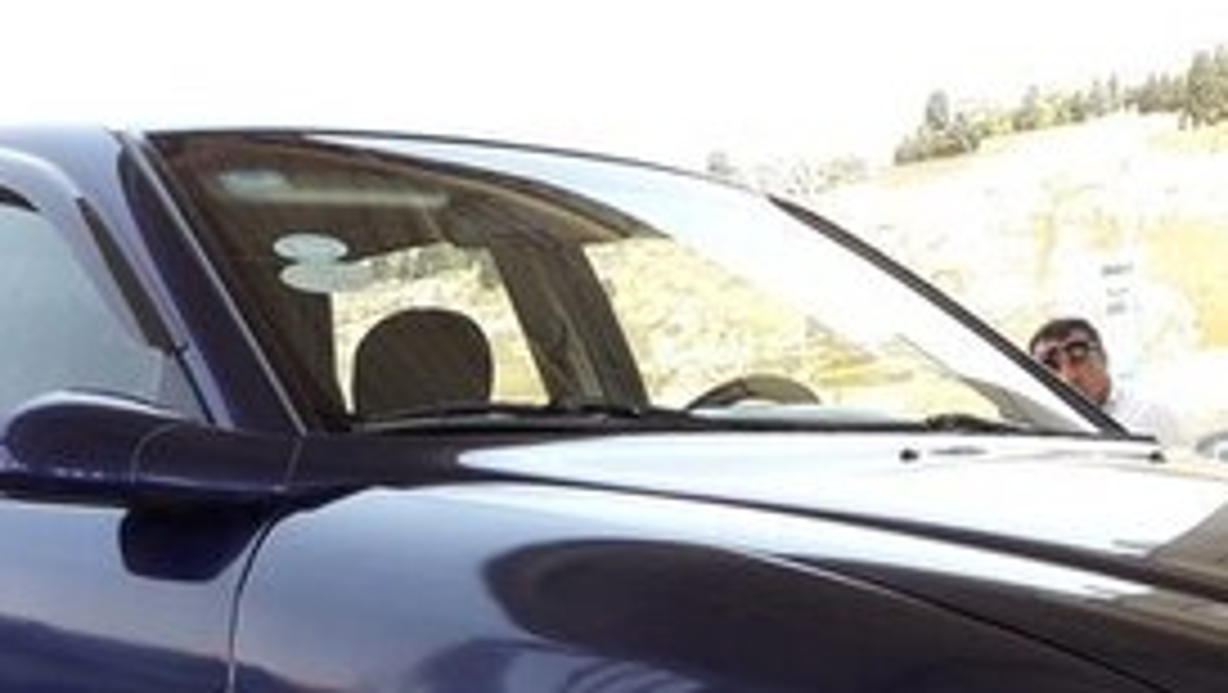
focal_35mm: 71
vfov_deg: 16.0
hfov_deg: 29.0
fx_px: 2313
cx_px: 216
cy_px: 943
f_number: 1.9
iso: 40
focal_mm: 3.6
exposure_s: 1/207
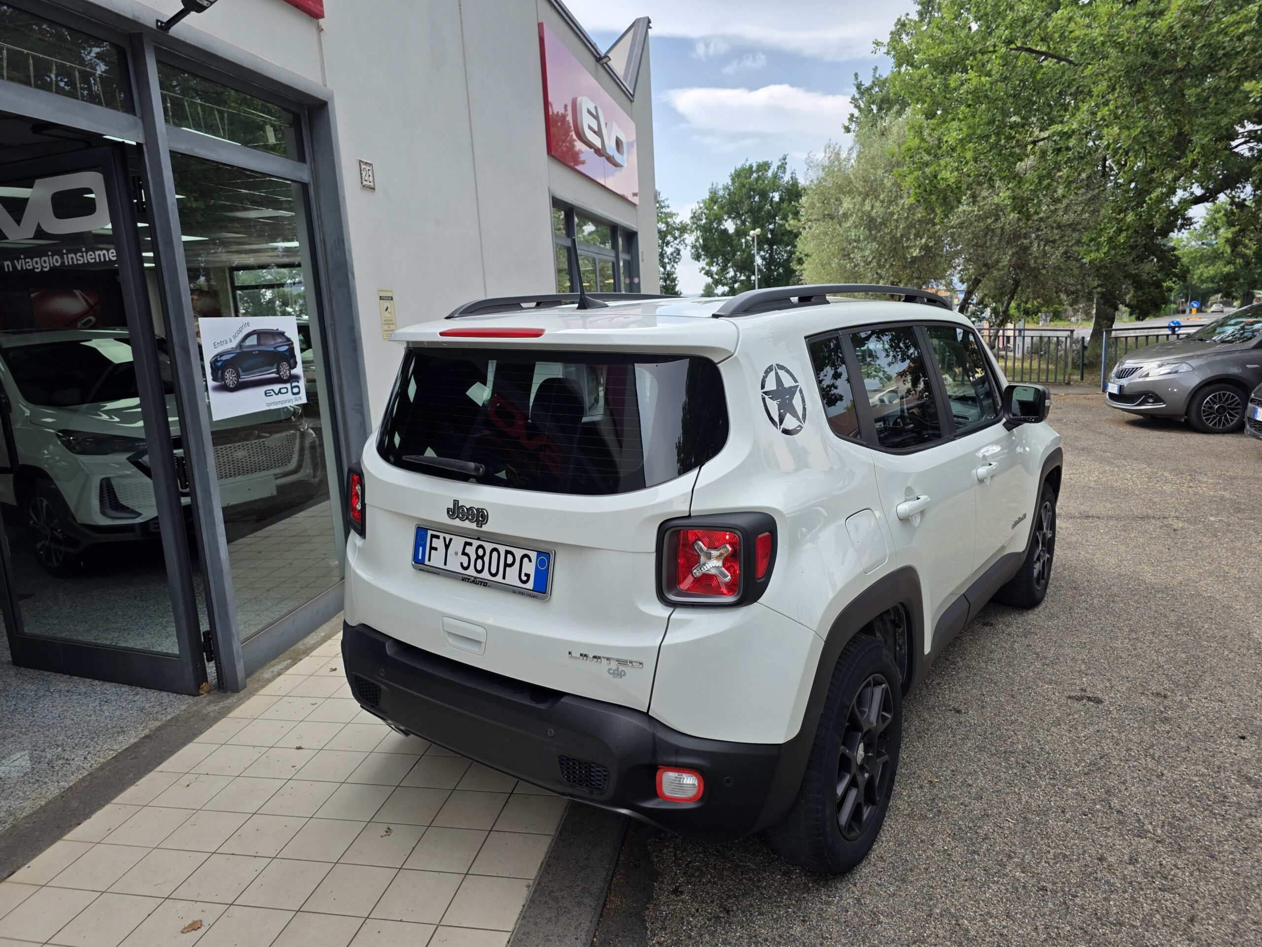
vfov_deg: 58.9
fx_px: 839
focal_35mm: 23
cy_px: 474
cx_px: 631
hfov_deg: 73.9
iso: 80
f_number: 1.7
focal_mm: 6.3
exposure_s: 1/2621
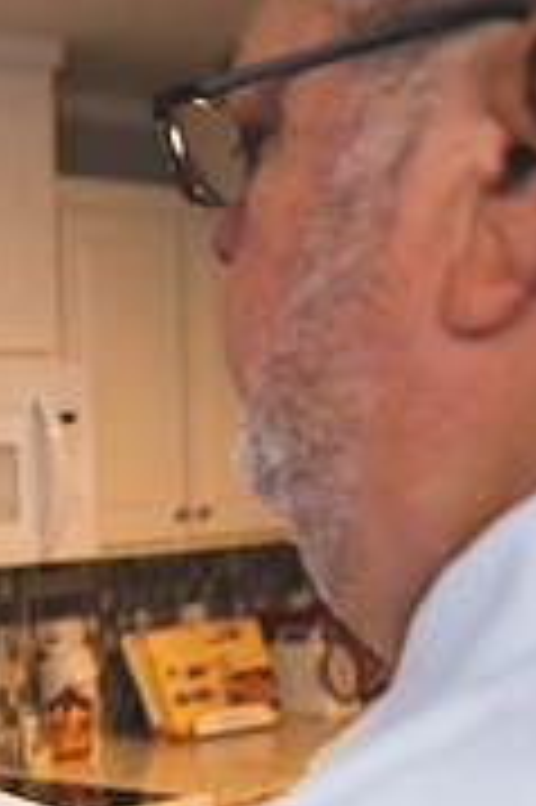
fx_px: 1745
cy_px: 574
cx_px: -595
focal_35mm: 78
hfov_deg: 14.1
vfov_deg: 25.8
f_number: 2.8
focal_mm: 24
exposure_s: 1/200
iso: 2000
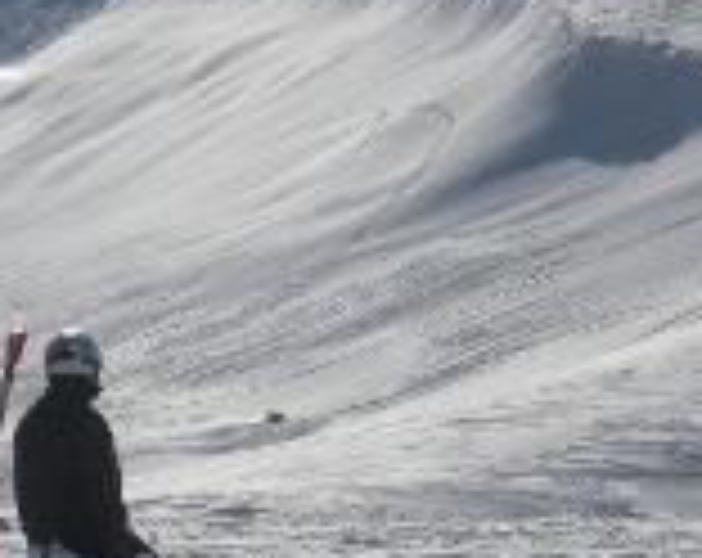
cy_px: -58
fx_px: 7958
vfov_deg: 4.0
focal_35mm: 384
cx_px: -495
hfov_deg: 5.0
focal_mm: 17
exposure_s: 1/300
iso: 64
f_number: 11.2
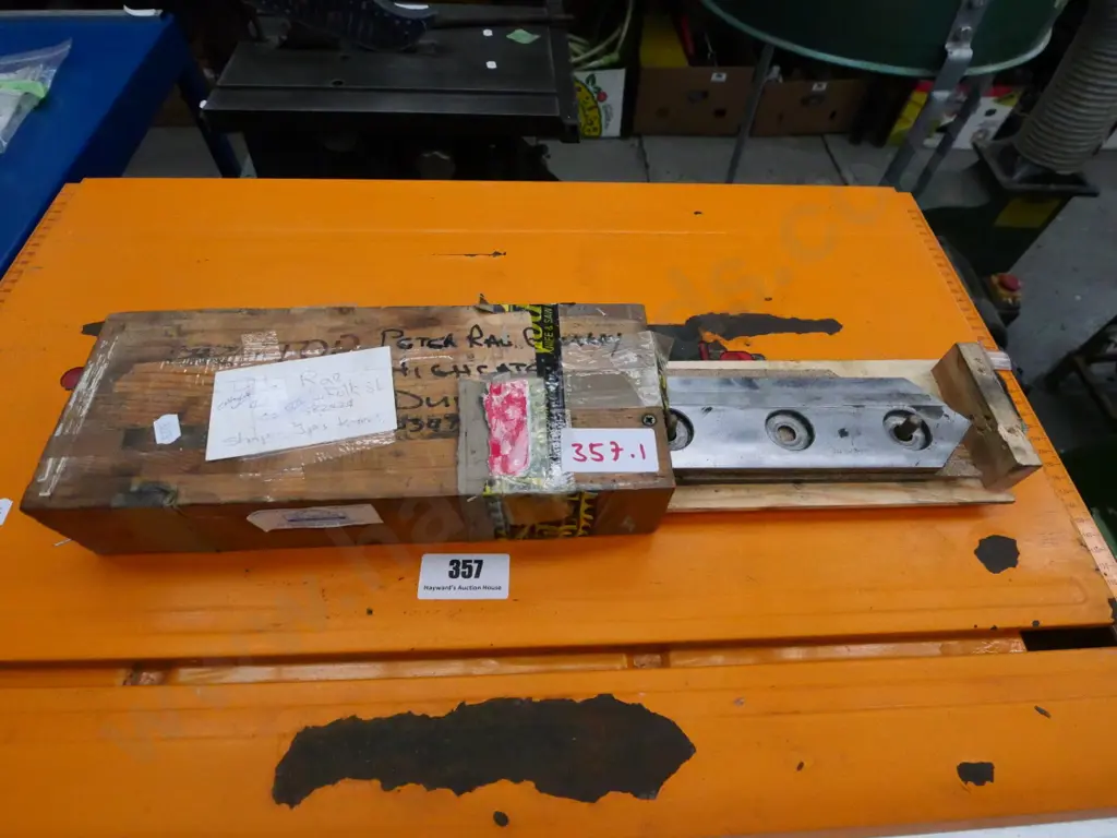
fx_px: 581
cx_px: 558
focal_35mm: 18
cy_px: 419
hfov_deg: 87.8
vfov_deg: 71.6
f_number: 5.6
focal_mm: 9
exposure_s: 1/500
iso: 6400
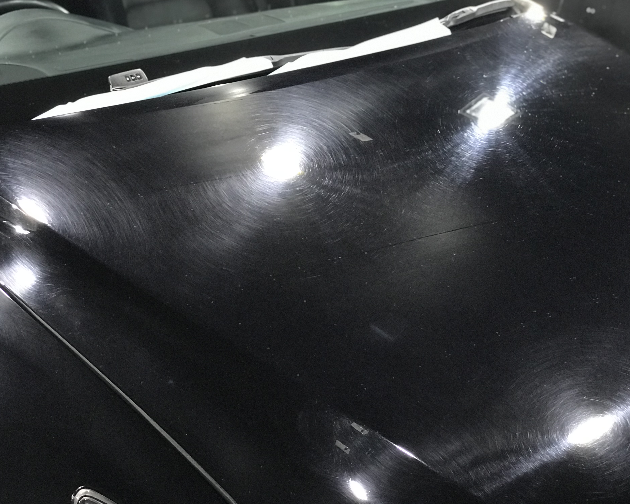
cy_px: 250
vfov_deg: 25.4
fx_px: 1119
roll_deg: +1.4
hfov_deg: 31.5
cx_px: 322
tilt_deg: -24.7
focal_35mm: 60
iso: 640
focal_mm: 6.6
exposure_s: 1/60
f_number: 2.8
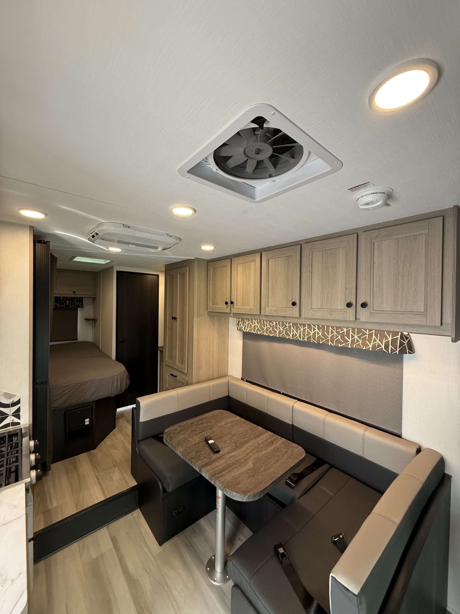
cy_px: 307
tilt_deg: -1.1
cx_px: 230
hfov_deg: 85.7
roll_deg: -1.1
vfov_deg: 102.1
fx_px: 248
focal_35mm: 14
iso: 250
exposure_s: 1/79
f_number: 2.2
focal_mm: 2.22
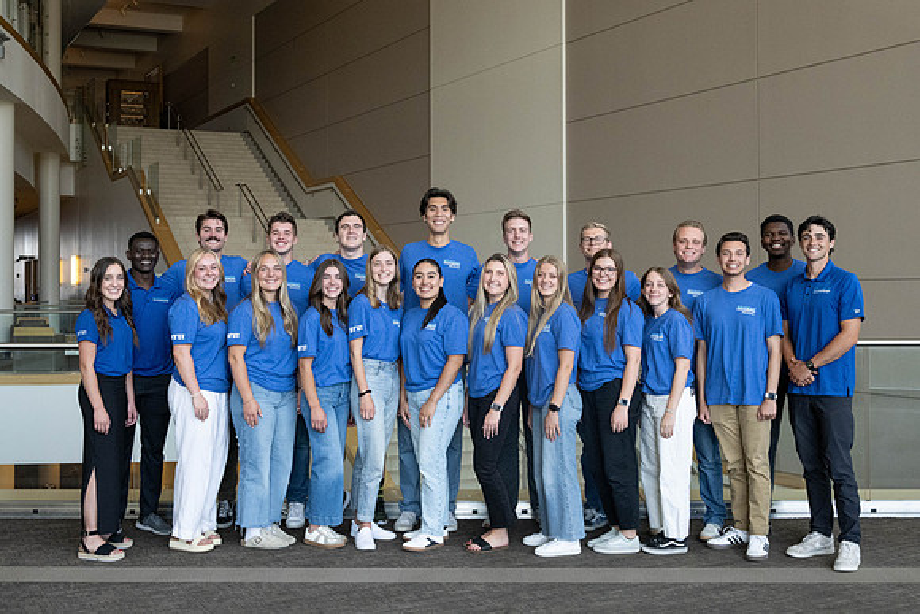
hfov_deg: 43.4
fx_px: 1155
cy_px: 260
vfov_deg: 29.7
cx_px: 459
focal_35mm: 45
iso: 3200
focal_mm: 39
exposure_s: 1/320
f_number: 8
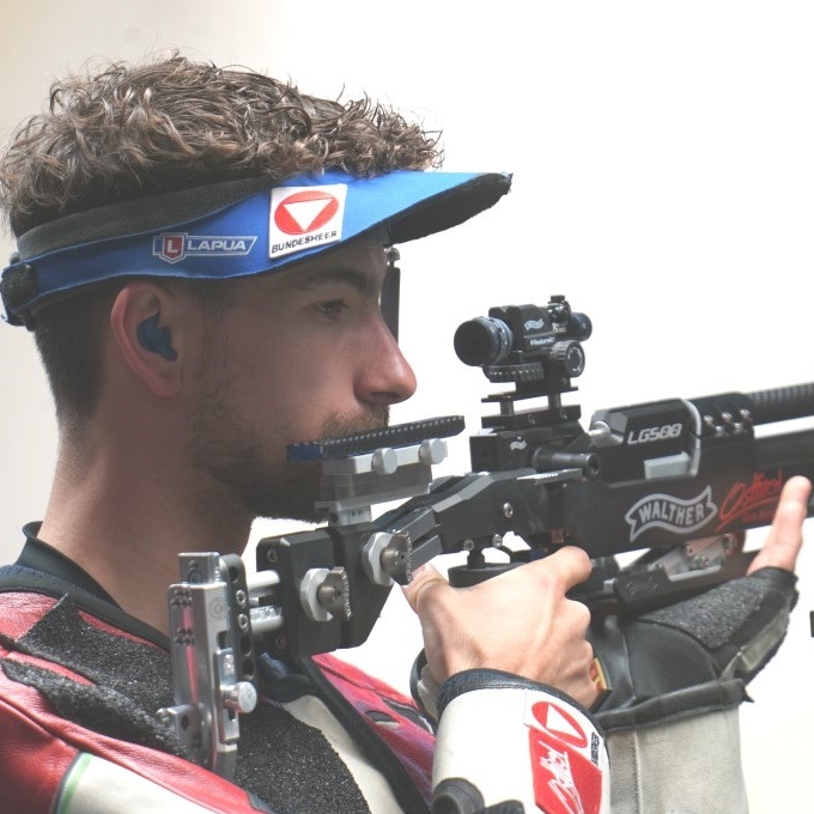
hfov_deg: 3.5
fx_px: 13276
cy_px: 408
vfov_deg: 3.5
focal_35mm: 499
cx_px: 425
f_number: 5.6
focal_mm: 390
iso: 1600
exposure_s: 1/100
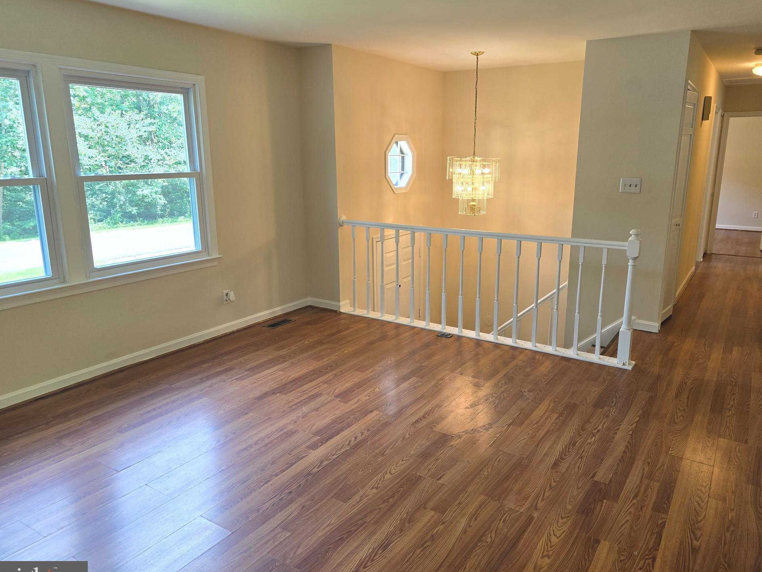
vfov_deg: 54.9
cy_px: 283
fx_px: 550
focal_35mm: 25
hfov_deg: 69.3
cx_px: 401
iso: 64
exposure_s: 1/120
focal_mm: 6.3
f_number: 1.7
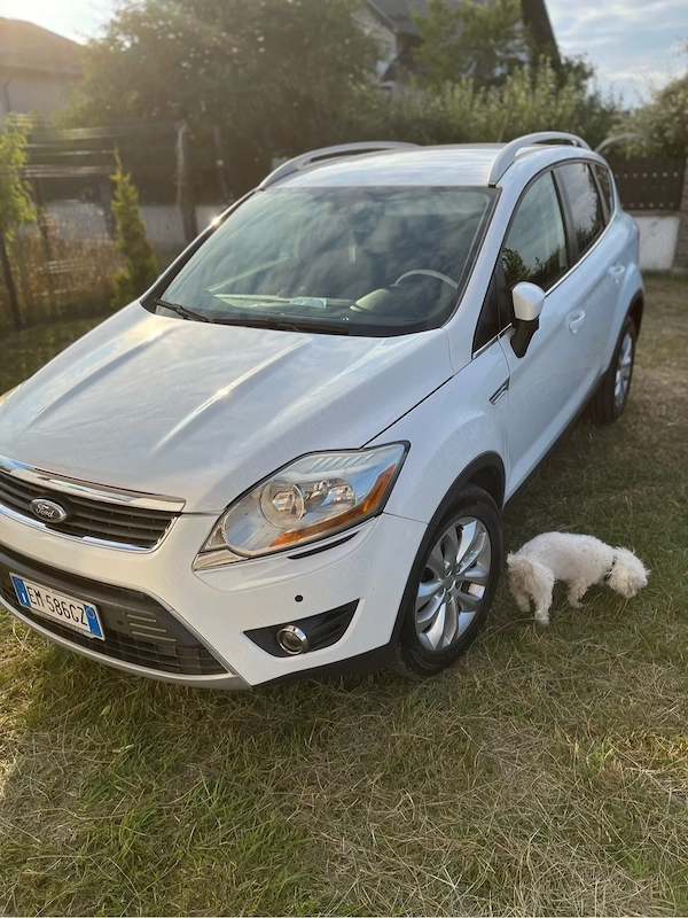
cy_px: 459
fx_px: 689
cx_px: 344
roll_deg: +2.1
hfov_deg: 53.1
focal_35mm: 26
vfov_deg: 67.3
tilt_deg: -20.7
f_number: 1.6
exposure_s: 1/2222
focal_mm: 5.1
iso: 50
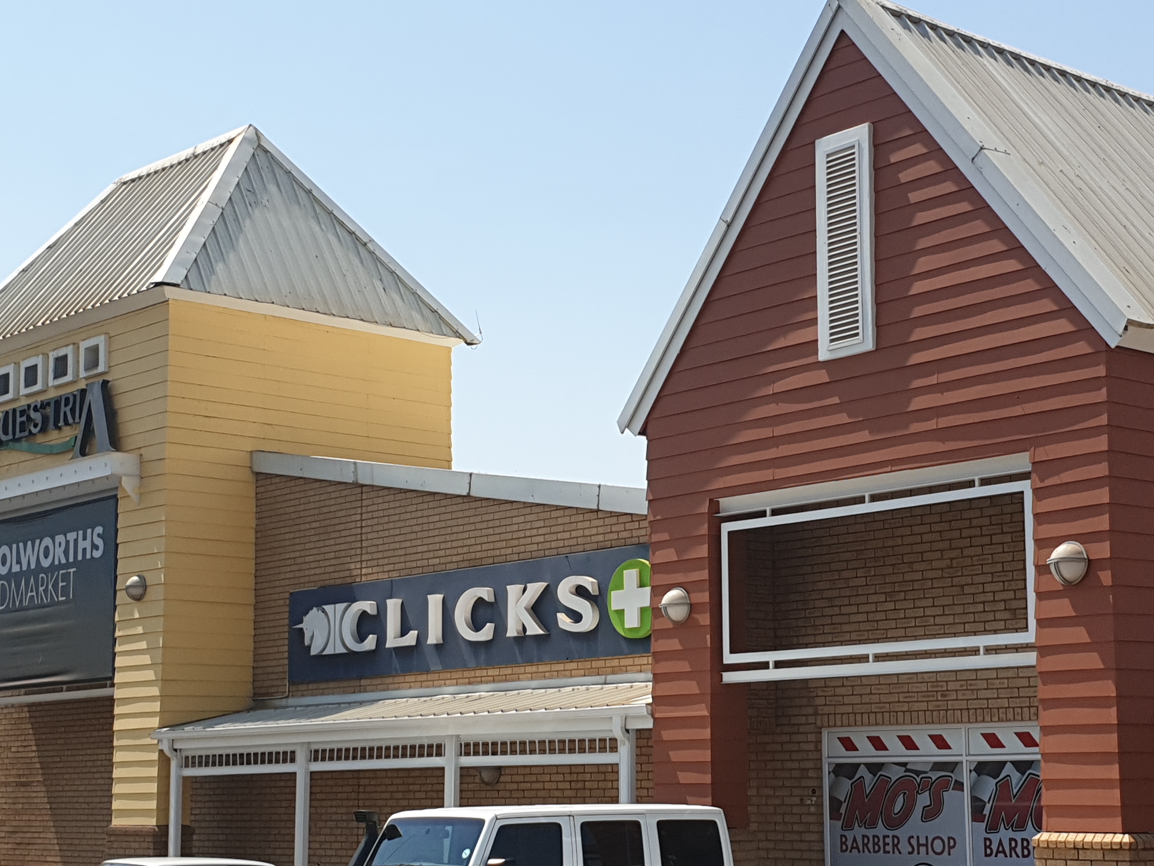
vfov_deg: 39.5
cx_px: 648
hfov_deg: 51.2
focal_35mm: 36
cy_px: 507
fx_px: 1200
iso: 50
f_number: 2.4
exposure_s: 1/1433
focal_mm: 4.3
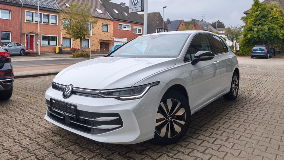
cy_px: 61
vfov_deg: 44.1
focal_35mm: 26
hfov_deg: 71.9
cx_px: 140
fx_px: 196
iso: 50
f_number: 1.6
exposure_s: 1/106
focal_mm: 6.57
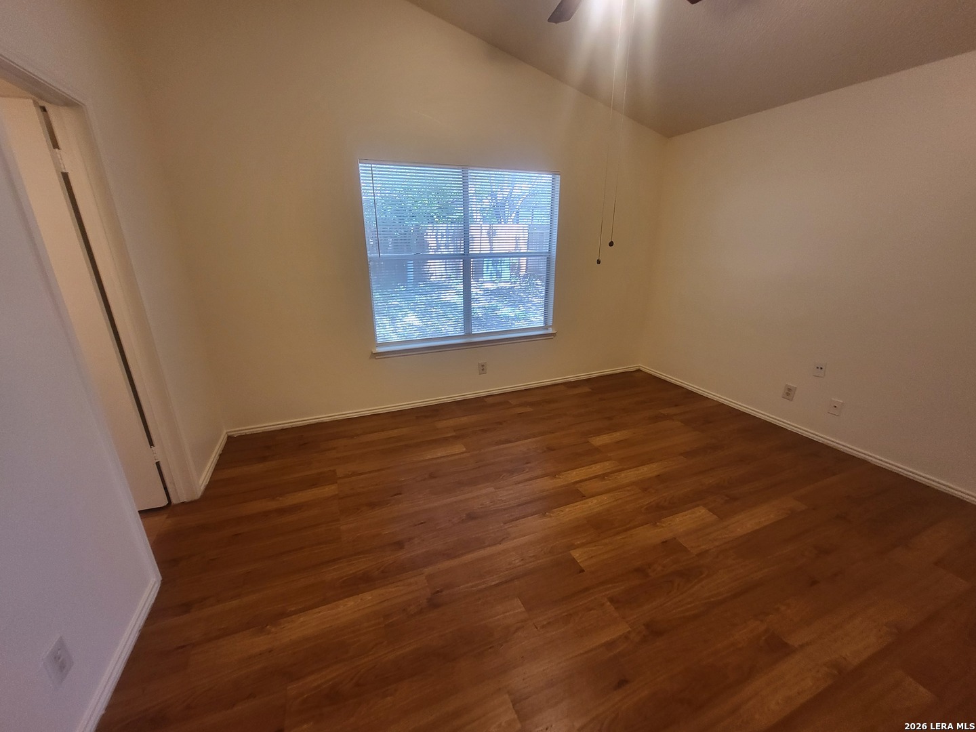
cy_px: 366
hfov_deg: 106.2
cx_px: 488
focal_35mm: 13
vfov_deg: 89.9
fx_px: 367
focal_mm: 1.74
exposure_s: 1/60
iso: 200
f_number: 2.2
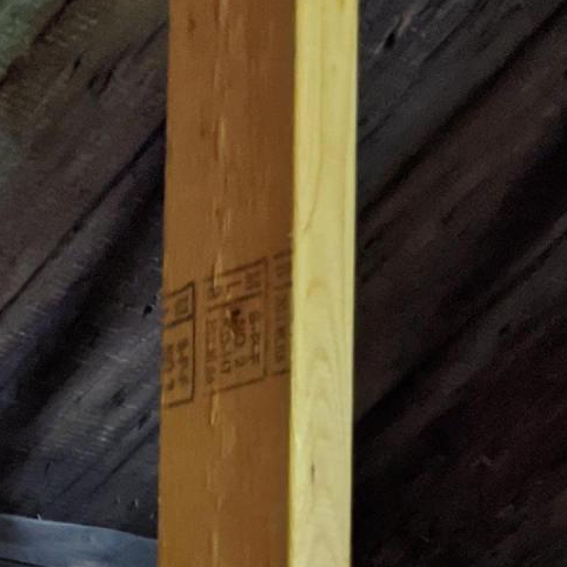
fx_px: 1835
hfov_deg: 17.6
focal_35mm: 99
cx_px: 231
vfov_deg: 16.7
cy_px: 719
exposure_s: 1/32.5
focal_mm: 4.38
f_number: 1.73
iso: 1189
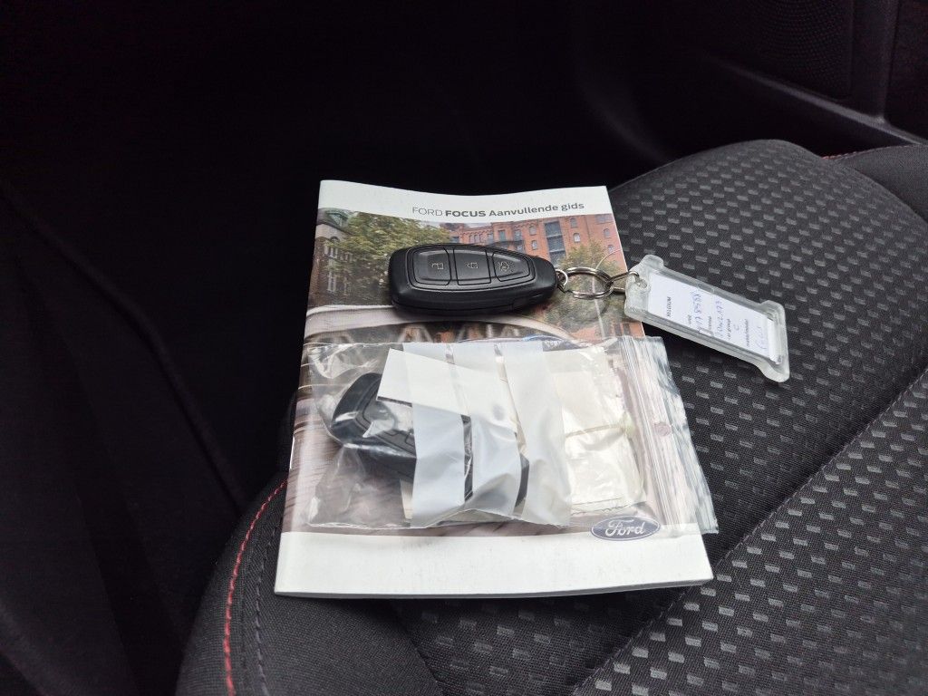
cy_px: 348
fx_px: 617
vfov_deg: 58.9
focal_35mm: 23
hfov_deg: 73.9
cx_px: 464
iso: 25
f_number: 1.8
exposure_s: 1/209
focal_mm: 5.4
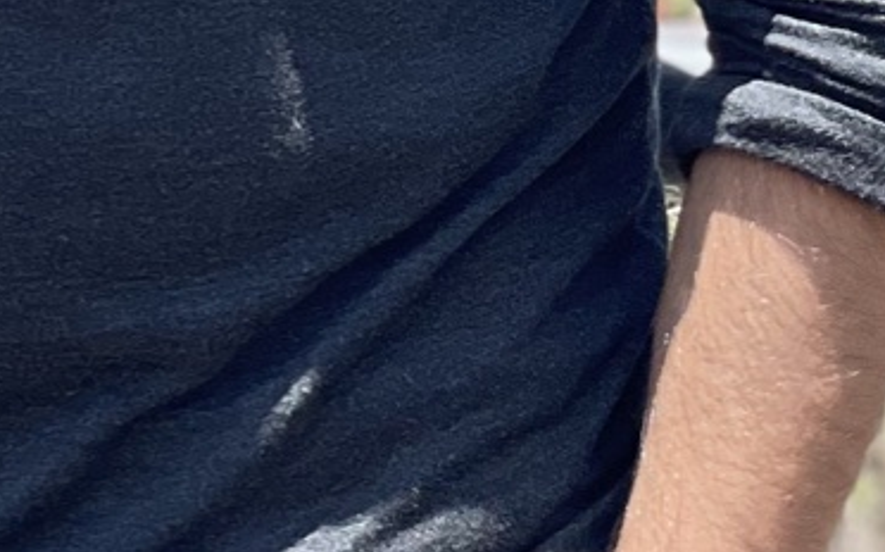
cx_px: 140
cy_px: -833
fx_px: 4291
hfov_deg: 11.7
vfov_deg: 6.9
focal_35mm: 178
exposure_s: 1/999
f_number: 2
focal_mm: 6
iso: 32
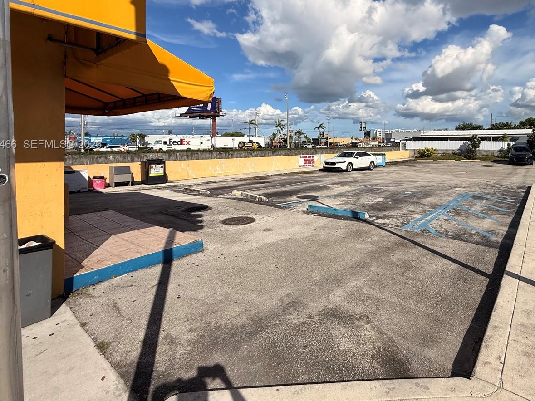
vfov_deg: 67.4
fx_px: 294
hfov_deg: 83.5
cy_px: 145
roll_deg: +0.2
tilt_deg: +0.7
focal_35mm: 19
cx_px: 324
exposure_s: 1/5155
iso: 50
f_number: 2.2
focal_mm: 2.22
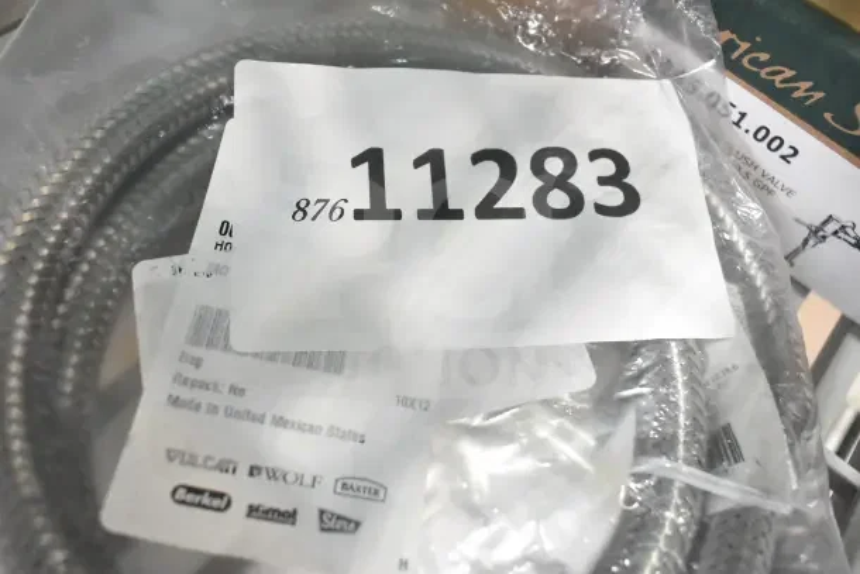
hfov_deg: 61.9
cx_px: 430
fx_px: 717
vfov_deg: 43.6
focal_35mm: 30
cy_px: 287
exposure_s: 1/60
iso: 1600
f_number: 4
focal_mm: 20
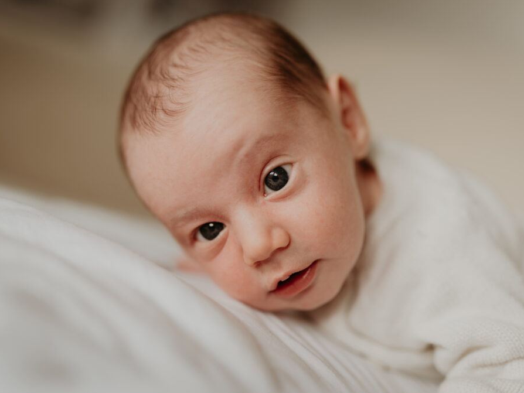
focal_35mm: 55
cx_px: 242
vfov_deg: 26.6
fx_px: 833
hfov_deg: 34.9
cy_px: 198
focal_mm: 50
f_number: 1.4
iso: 250
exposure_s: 1/250
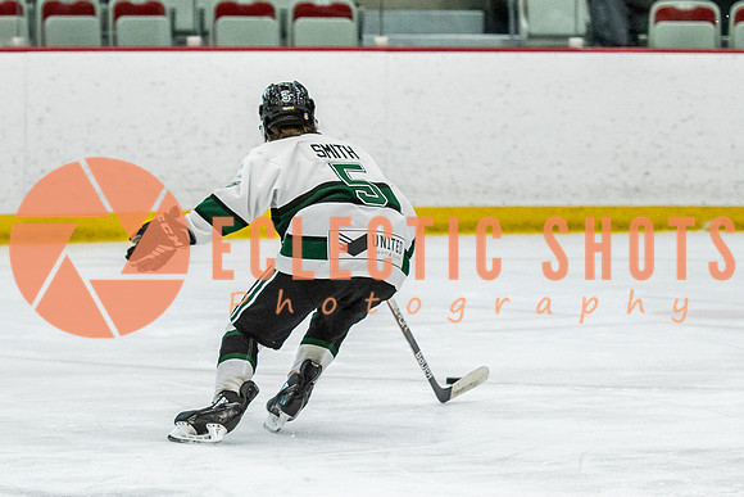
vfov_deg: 4.6
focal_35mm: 298
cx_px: 372
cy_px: 186
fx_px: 6166
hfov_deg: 6.9
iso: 1100
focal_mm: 110
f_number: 2.8
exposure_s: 1/640
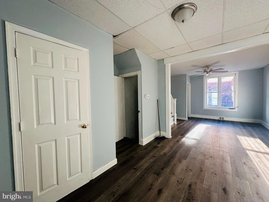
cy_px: 101
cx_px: 134
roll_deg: +0.6
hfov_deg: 102.1
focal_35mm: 14
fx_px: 109
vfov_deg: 85.7
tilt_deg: -1.6
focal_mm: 2.22
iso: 250
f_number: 2.2
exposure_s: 1/99
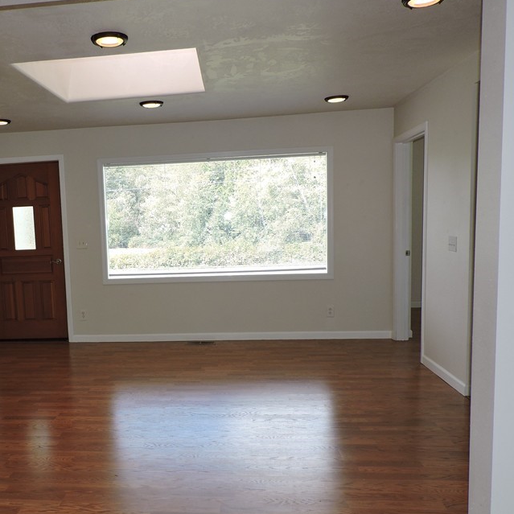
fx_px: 571
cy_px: 298
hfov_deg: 47.0
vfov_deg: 48.3
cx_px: 141
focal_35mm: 34
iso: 100
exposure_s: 1/125
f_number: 3
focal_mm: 4.3
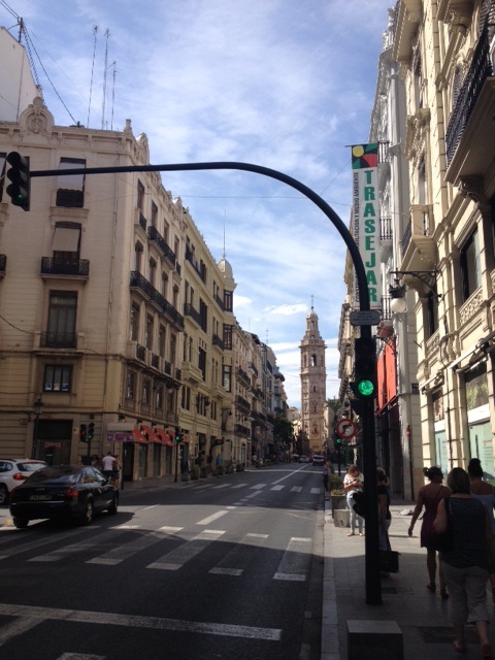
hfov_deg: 40.7
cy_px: 330
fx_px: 667
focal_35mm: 35
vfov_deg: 52.6
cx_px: 248
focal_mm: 4.28
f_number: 2.4
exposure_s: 1/1623
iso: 50
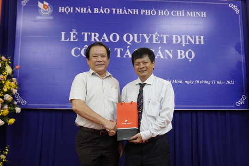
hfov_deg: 46.4
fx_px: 290
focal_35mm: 42
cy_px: 83
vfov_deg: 31.9
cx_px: 124
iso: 1600
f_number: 2.8
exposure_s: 1/125
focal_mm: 28
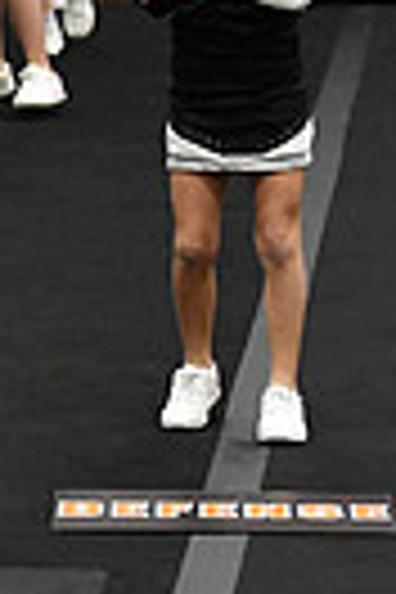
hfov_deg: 2.9
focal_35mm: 463
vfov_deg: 4.4
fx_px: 7639
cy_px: -7
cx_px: -747
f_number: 2.8
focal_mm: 70
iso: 4000
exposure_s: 1/800
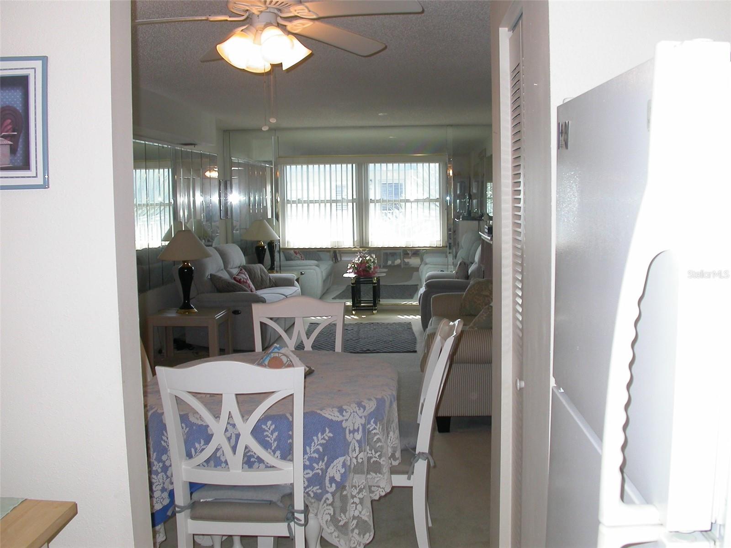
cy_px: 274
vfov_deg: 37.7
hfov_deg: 49.0
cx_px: 366
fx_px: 802
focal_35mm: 38
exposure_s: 1/79.7
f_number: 3.7
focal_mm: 7.85
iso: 100
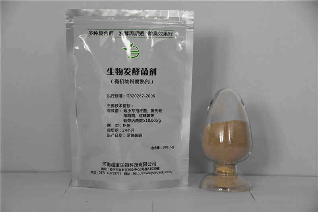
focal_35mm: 90
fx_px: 795
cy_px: 106
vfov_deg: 15.2
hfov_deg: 22.6
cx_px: 159
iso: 4500
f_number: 4.8
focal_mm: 60
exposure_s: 1/250
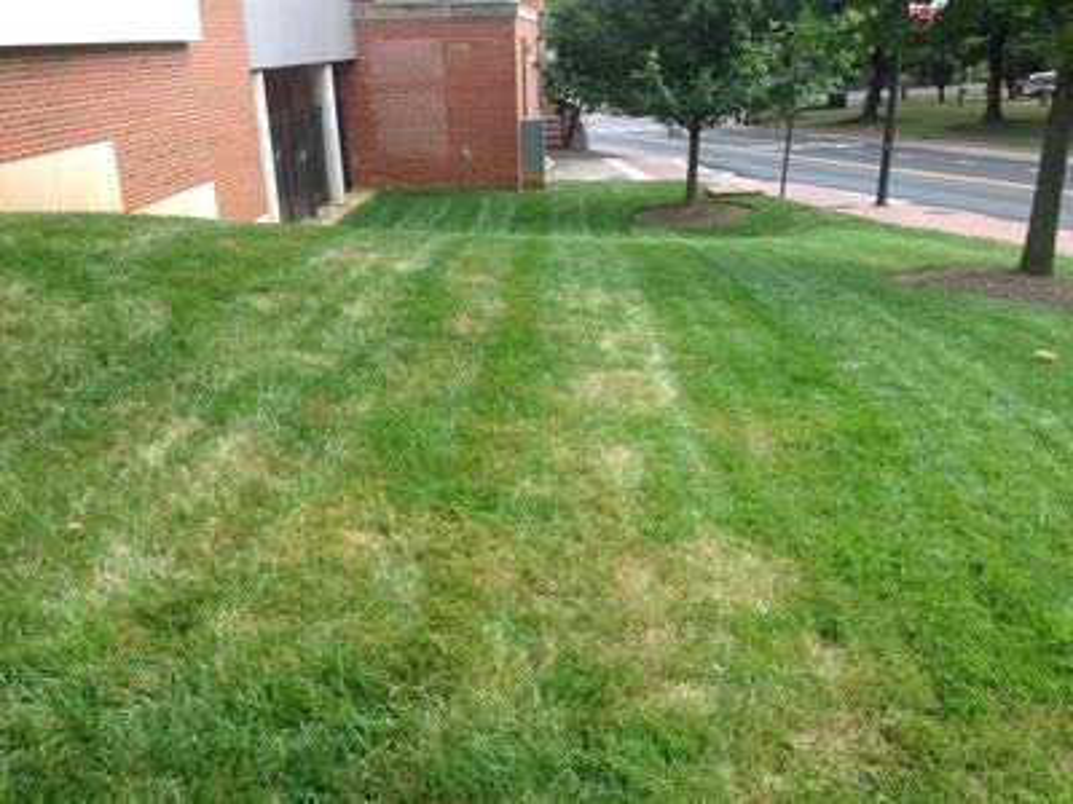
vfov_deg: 42.9
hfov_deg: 55.4
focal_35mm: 33
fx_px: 1023
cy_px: 402
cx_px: 536
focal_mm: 4.12
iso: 50
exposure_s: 1/204
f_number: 2.4
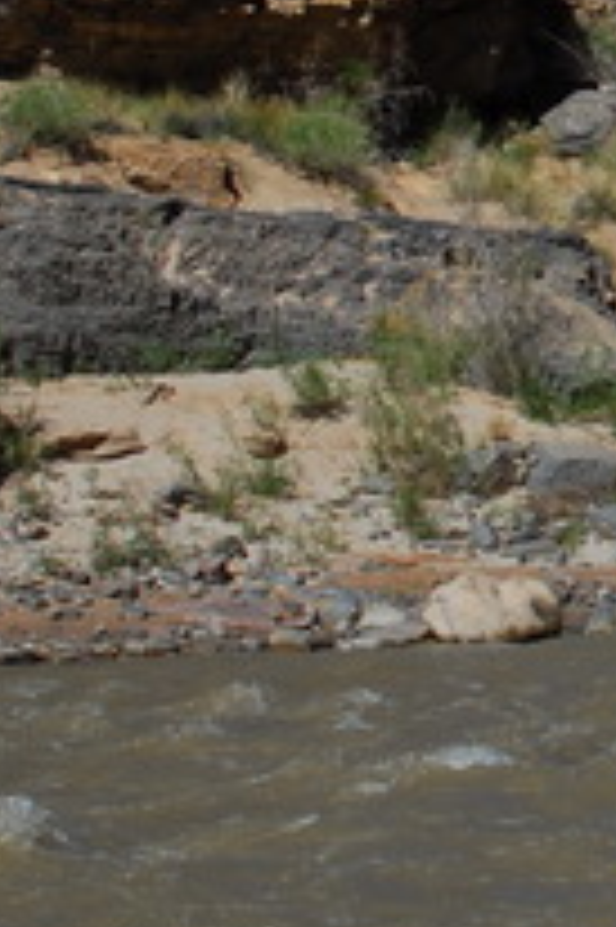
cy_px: 70
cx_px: 1331
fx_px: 4652
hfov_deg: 7.2
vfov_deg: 11.3
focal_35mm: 181
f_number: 7.1
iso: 125
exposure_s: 1/200
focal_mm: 31
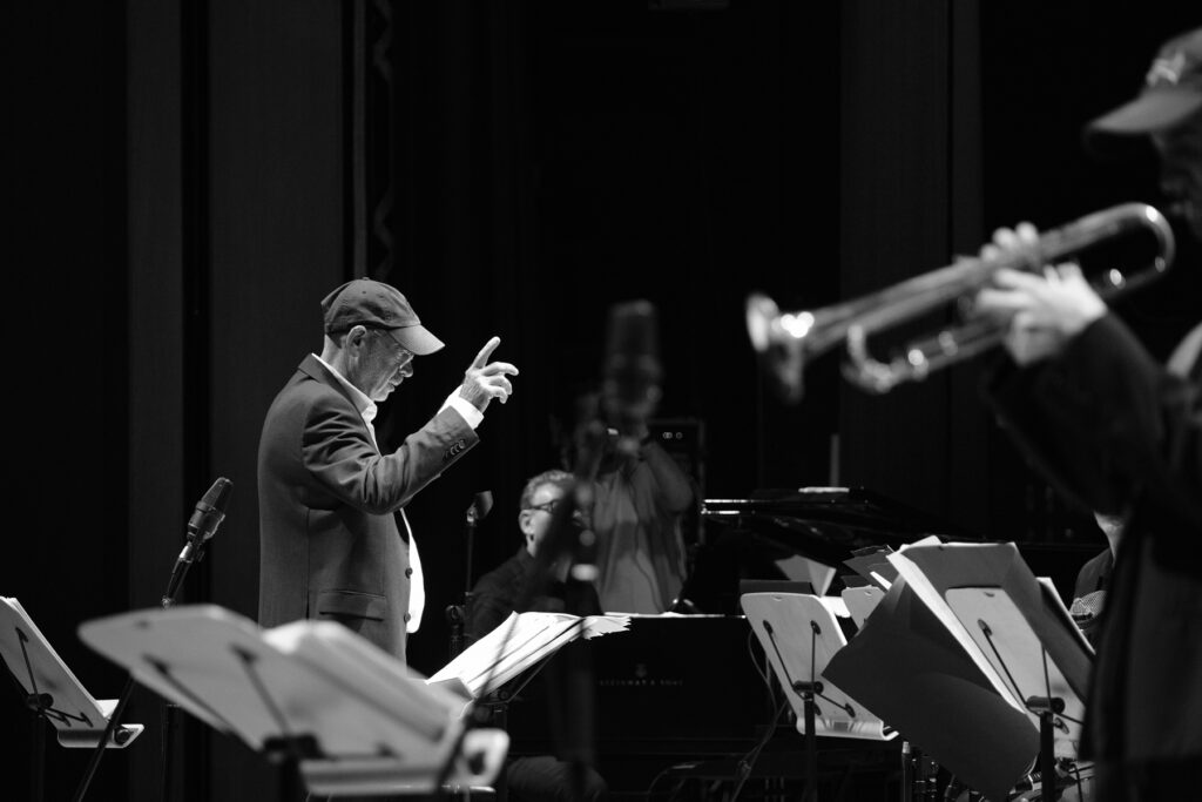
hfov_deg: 11.5
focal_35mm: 179
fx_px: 5977
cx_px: 601
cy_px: 401
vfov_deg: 7.7
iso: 2000
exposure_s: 1/160
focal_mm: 119.2
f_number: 3.2
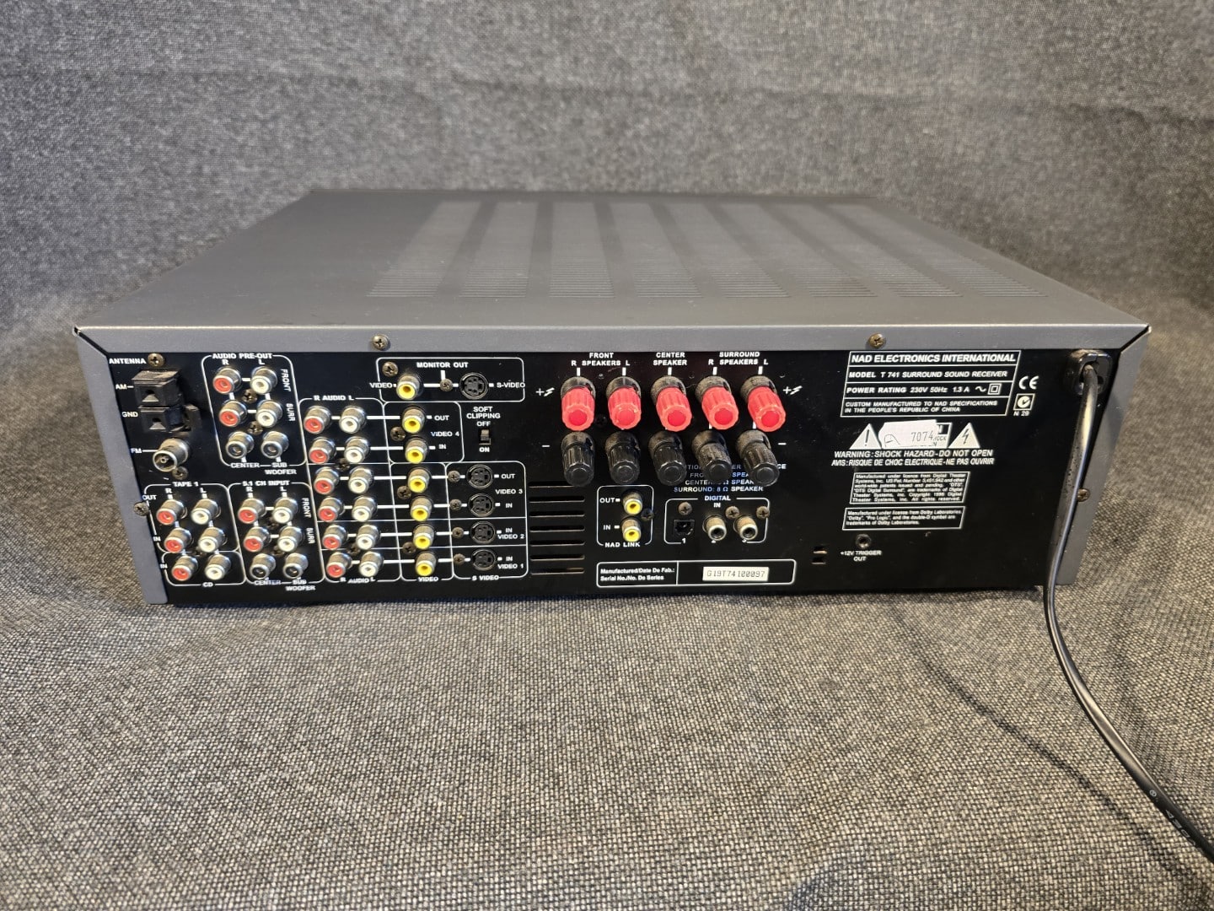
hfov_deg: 73.9
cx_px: 607
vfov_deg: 58.9
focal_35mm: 23
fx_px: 807
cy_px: 456
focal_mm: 6.3
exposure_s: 1/60
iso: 500
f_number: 1.7
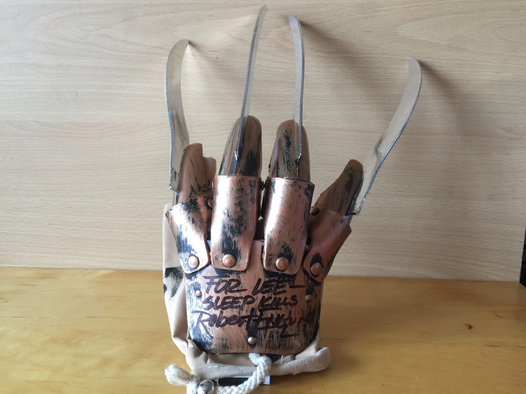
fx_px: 441
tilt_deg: -9.5
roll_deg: -0.7
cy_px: 197
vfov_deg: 48.2
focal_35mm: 29
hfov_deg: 61.7
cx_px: 263
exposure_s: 1/10
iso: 100
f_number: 2.2
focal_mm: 4.15
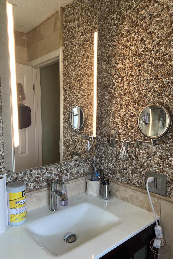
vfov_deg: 65.5
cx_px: 74
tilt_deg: -6.4
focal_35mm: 28
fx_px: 202
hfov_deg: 46.3
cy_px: 132
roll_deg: -0.2
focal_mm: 5.7
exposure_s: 1/60
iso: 80
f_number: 1.5
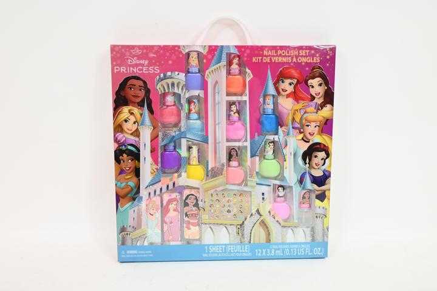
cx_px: 218
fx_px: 446
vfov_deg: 36.2
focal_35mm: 37
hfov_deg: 52.2
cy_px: 146
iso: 450
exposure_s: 1/125
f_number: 4.2
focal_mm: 24.5
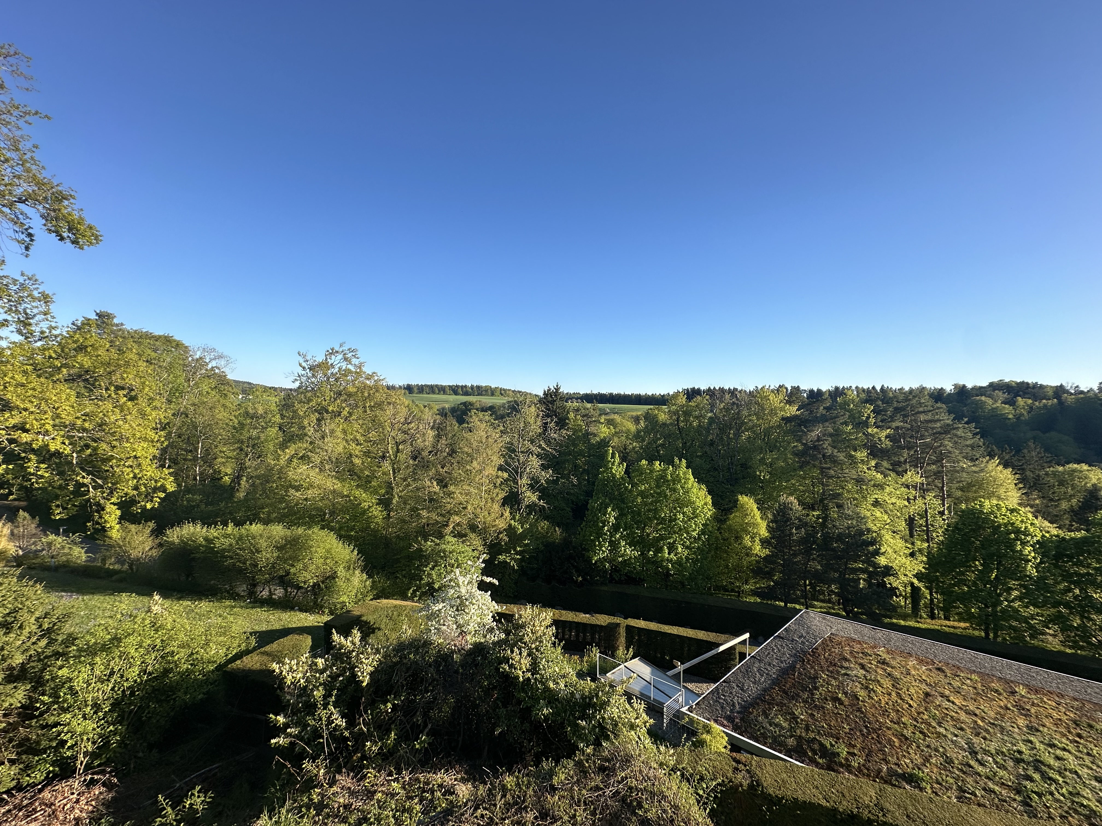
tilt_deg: +1.6
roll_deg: -0.2
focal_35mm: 14
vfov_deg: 85.7
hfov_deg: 102.1
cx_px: 551
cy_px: 413
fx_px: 446
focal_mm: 2.22
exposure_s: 1/1103
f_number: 2.2
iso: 40
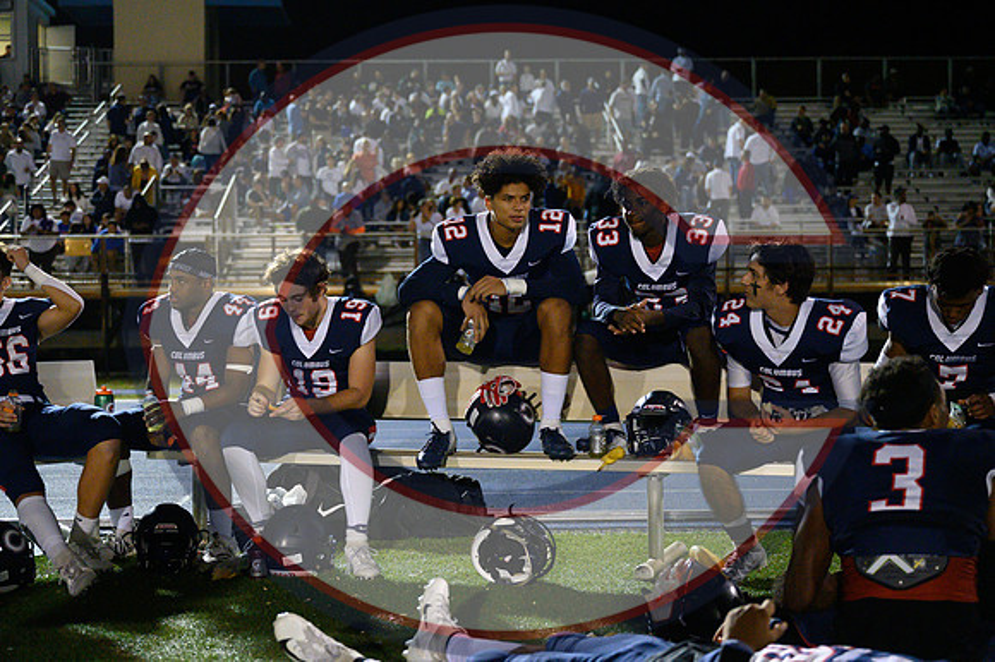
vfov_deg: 25.0
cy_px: 331
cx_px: 498
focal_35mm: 54
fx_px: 1492
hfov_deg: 36.9
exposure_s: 1/3200
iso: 18000
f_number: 2.8
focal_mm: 54
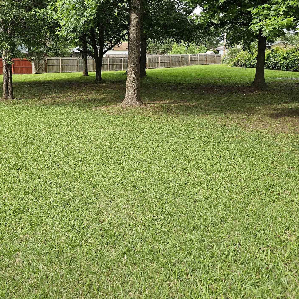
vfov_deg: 49.0
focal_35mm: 33
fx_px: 322
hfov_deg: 49.6
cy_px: 104
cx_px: 126
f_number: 1.7
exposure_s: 1/120
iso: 12
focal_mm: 6.3
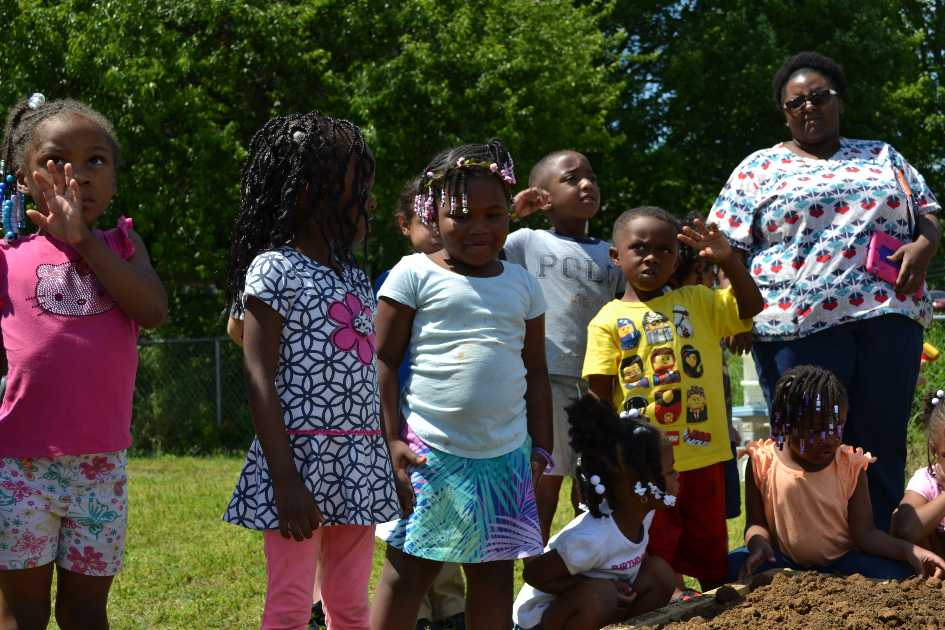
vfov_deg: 29.9
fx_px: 1181
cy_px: 315
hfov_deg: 43.6
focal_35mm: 45
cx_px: 472
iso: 100
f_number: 6.3
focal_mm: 30
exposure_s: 1/320
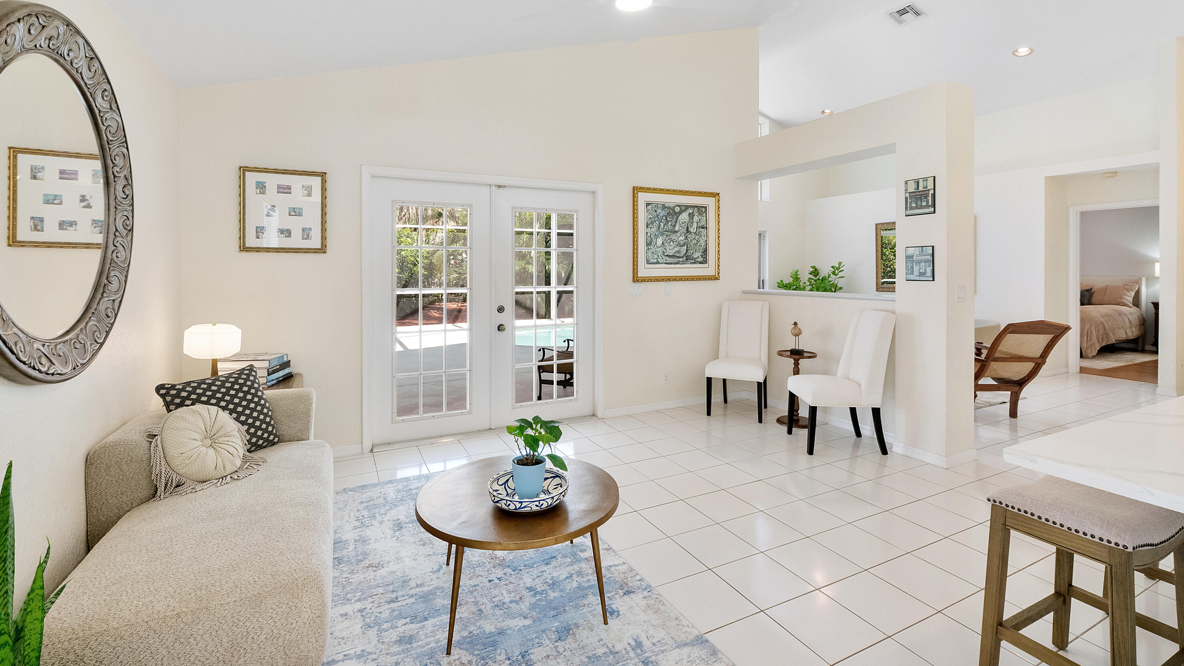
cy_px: 269
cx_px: 586
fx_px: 502
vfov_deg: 66.5
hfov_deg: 99.4
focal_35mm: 16
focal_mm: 10
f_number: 8
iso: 800
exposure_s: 1/80
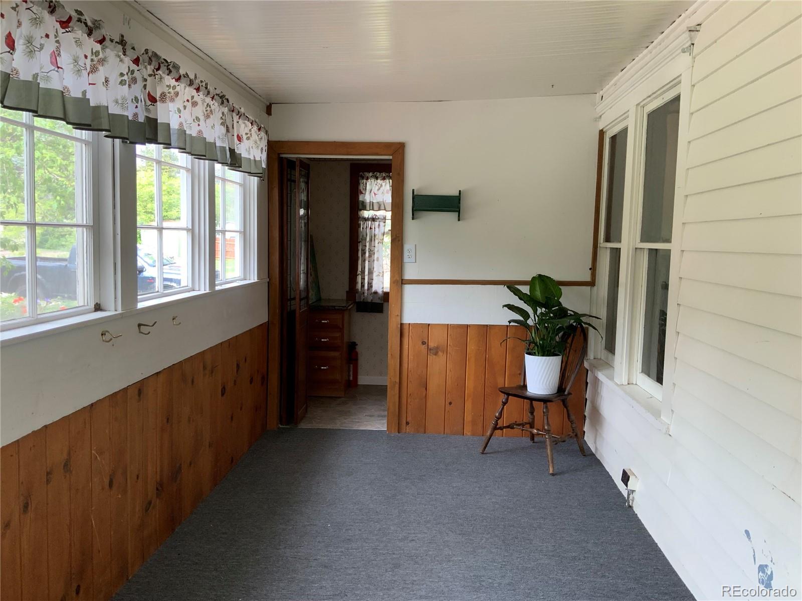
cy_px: 300
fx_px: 672
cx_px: 401
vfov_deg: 48.2
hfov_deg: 61.7
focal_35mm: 29
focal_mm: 3
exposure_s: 1/120
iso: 64
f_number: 1.8
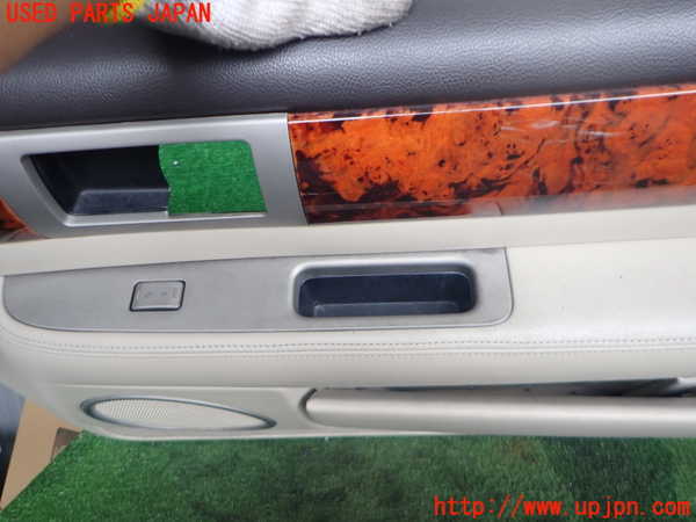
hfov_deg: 69.4
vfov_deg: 54.9
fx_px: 503
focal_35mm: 25
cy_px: 261
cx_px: 348
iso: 200
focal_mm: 4.5
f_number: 2
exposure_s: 1/80
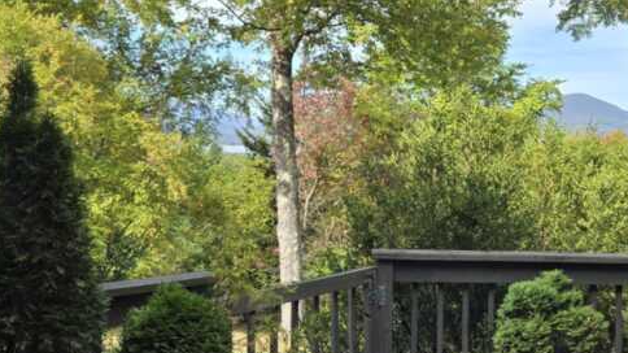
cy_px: 103
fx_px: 882
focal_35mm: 53
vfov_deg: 22.5
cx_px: 389
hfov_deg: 38.9
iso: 25
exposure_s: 1/1038
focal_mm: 5.4
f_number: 1.8
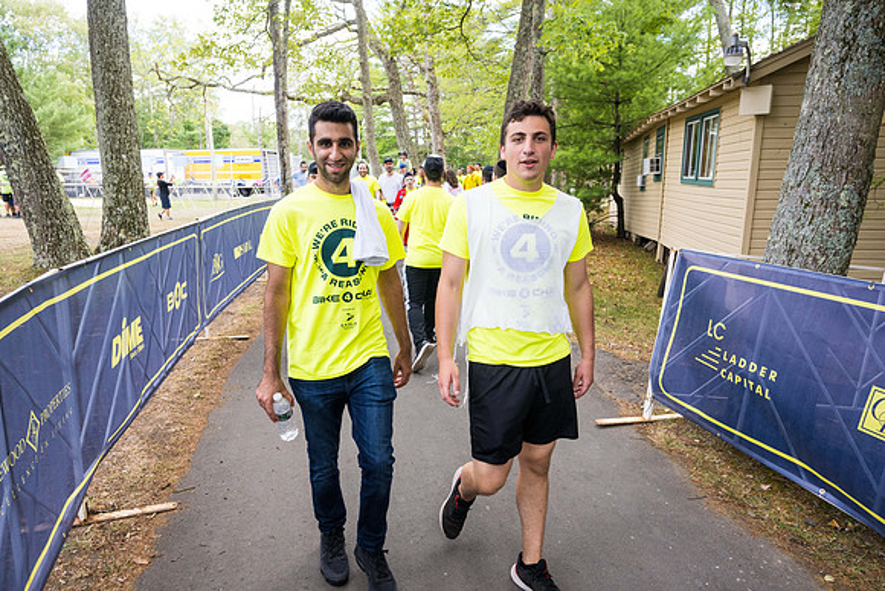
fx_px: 529
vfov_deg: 58.4
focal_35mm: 22
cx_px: 442
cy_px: 296
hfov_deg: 79.9
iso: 500
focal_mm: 21.5
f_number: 4
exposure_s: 1/500
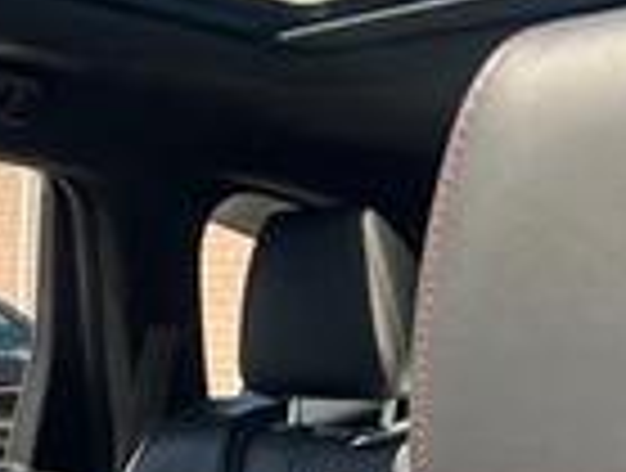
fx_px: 1704
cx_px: 54
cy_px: 382
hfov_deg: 20.4
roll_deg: -2.3
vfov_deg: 15.7
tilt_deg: -2.0
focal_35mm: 94
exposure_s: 1/162
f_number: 1.6
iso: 50
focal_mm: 5.1
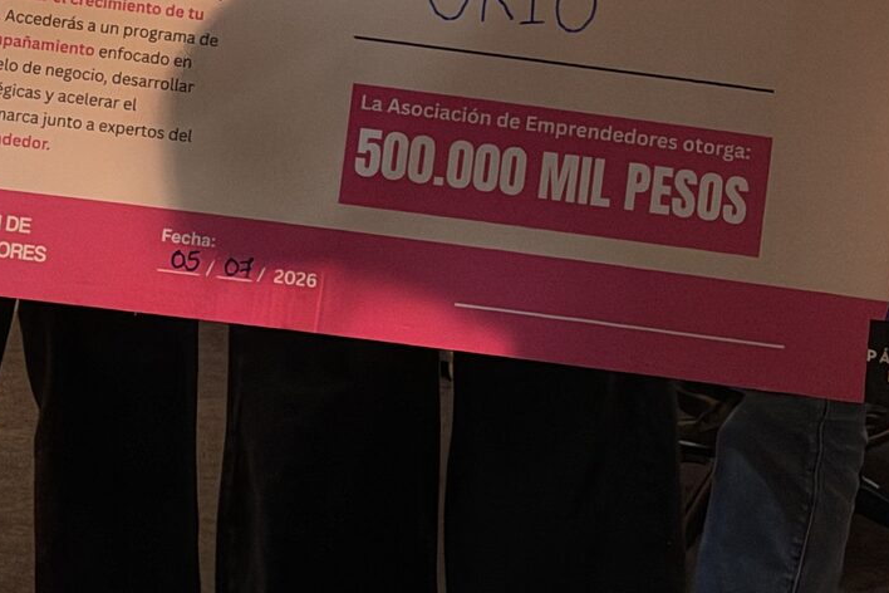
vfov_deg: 9.2
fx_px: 3482
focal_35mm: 141
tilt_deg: -4.9
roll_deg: -0.1
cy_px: -523
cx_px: 442
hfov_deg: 14.6
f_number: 1.78
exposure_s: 1/114
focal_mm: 6.76
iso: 125
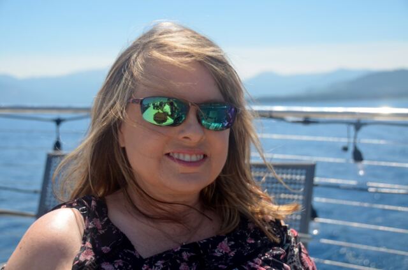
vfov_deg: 24.9
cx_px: 204
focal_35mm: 54
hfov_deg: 37.0
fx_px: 610
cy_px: 135
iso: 100
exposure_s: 1/500
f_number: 4.2
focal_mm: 36
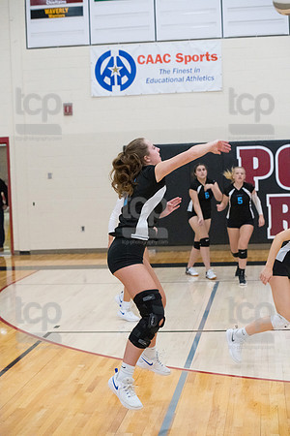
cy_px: 218
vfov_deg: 28.8
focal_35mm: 70
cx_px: 145
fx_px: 846
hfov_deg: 19.5
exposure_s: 1/1000
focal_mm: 70
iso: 6400
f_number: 4.5
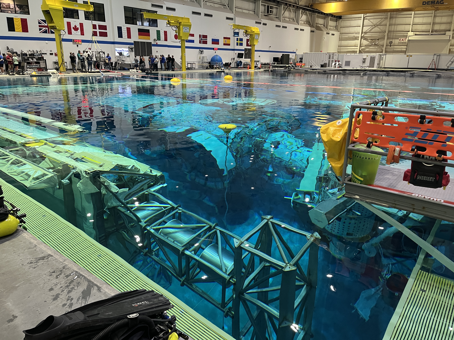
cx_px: 227
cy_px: 170
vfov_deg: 53.1
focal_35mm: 26
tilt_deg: -17.7
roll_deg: -1.9
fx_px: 341
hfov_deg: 67.3
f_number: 1.6
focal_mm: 5.1
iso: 320
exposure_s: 1/60
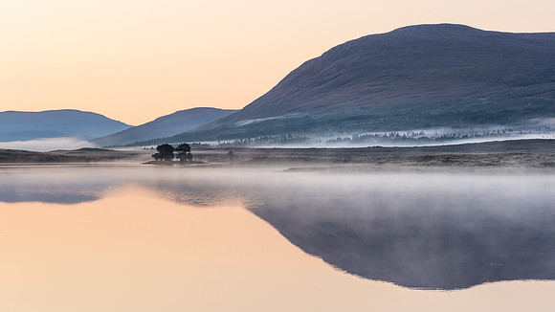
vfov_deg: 8.9
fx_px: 2014
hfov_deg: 15.7
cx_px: 265
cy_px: 97
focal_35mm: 137
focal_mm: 60
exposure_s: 1/100
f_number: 7.1
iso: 200
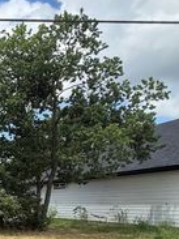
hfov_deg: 20.6
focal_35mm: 51
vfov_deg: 34.7
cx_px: -138
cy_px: 229
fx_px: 352
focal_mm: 2.22
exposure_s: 1/1497
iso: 64
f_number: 2.2
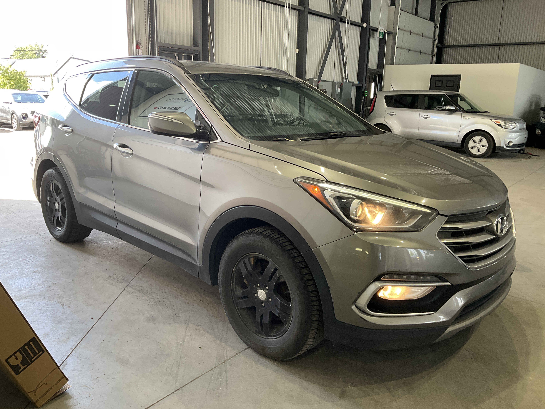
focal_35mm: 29
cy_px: 204
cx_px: 272
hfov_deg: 61.7
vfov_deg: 48.2
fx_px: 457
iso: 50
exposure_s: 1/122
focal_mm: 3
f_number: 1.8
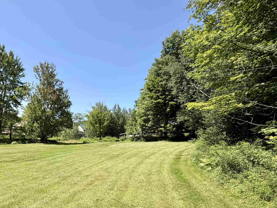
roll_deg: -3.5
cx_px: 62
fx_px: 176
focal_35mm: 22
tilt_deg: +0.7
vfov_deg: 59.3
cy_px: 143
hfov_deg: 70.1
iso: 32
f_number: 2.2
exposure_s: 1/770
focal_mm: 2.22
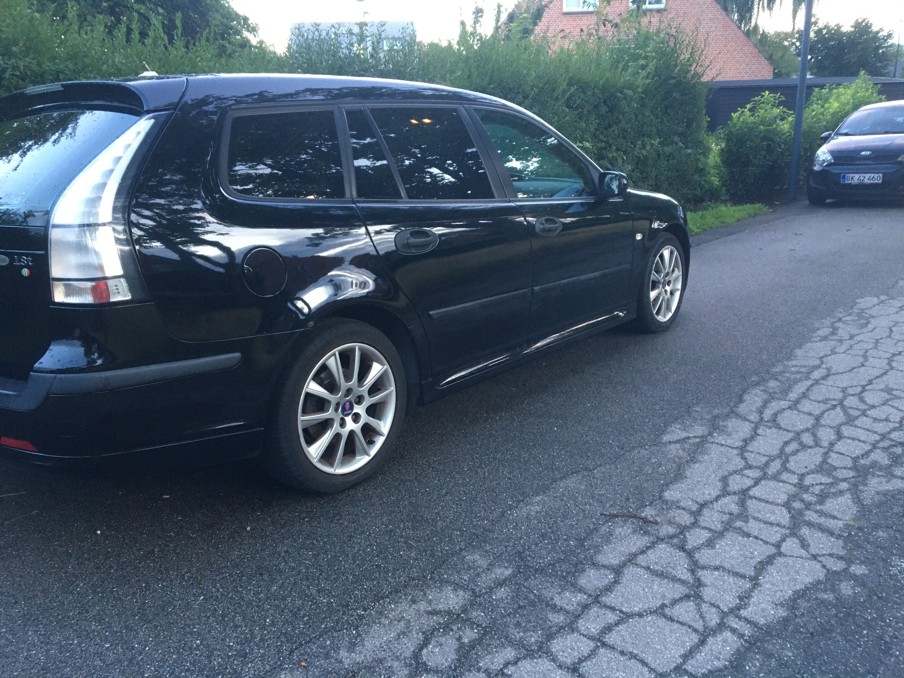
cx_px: 452
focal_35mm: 29
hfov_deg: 61.7
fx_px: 757
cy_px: 339
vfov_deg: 48.2
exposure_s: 1/33
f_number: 2.2
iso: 160
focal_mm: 4.15
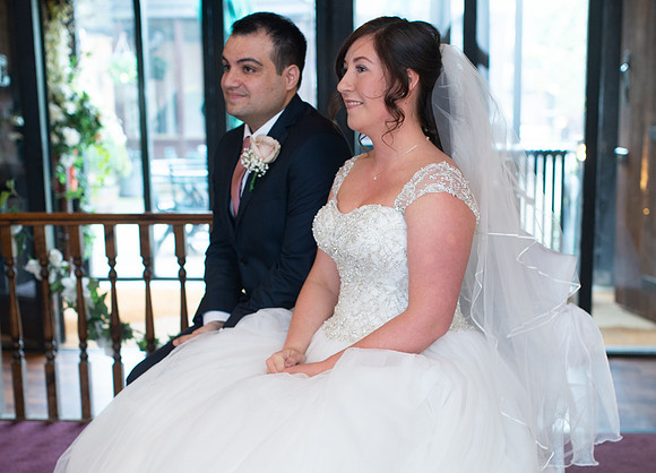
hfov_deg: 30.7
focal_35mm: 64
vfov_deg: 22.3
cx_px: 340
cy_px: 322
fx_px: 1196
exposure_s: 1/125
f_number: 2.5
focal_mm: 35
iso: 320
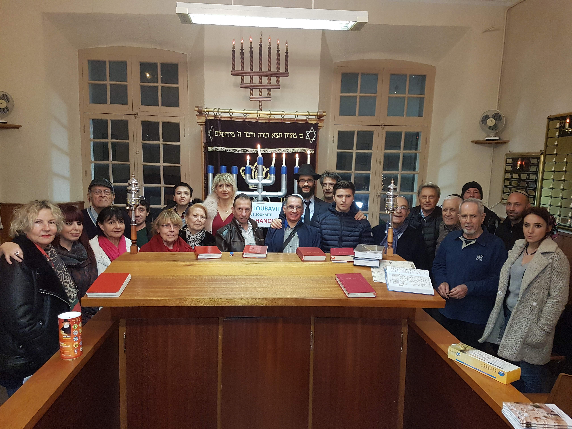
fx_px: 430
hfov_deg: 67.3
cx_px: 286
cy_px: 214
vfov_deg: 53.1
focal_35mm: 26
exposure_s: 1/25
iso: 160
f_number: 1.7
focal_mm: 4.2
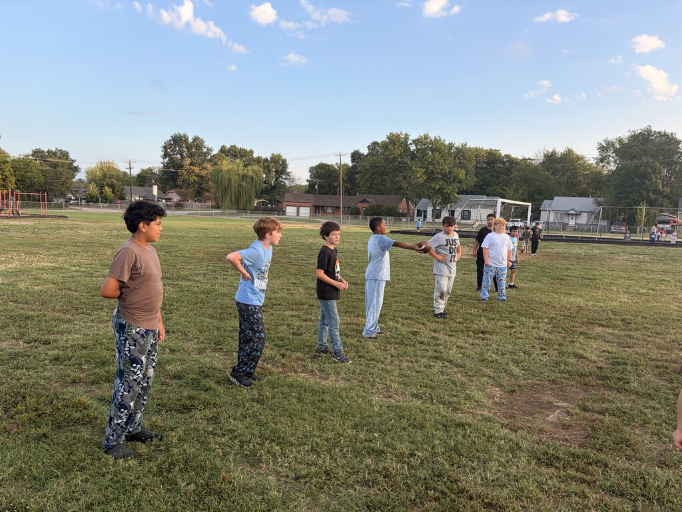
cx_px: 341
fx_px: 512
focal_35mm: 26
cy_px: 256
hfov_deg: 67.3
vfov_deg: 53.1
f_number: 1.6
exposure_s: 1/635
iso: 50
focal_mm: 5.96
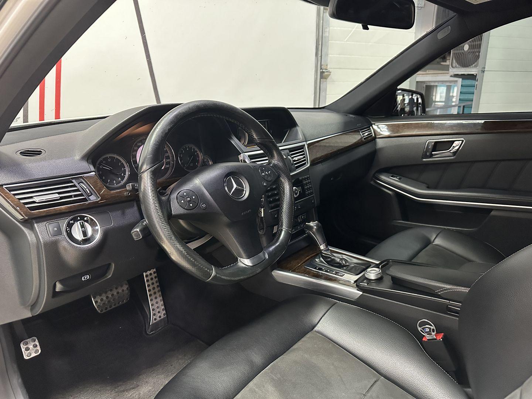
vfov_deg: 56.8
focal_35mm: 24
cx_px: 266
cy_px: 200
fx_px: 369
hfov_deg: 71.6
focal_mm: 6.86
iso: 640
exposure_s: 1/50
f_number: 1.78
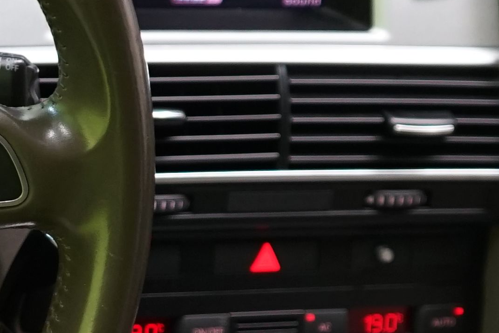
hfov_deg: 12.1
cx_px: -34
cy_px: 308
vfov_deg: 8.1
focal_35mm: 168
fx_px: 2328
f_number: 3.5
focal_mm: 30
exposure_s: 1/30
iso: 800
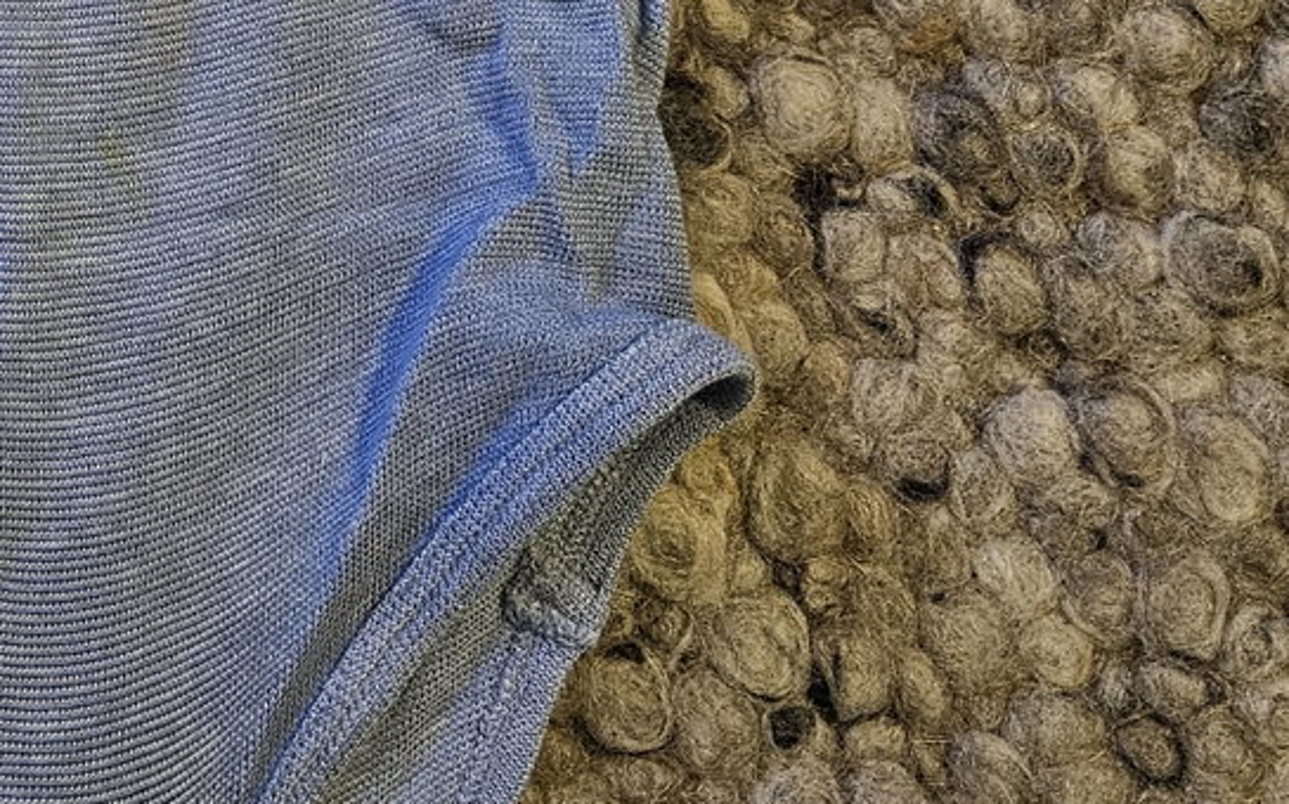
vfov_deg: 16.8
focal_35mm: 74
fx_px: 2598
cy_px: -179
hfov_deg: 25.9
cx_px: -111
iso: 800
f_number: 1.8
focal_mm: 5.4
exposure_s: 1/25
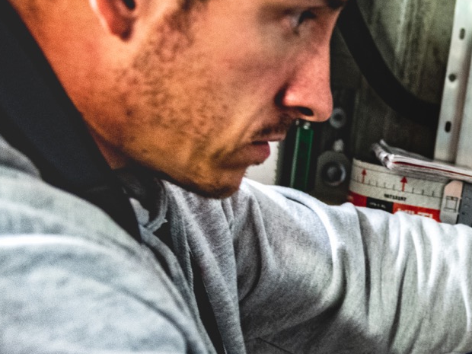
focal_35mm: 67
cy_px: 398
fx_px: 914
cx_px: 521
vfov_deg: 20.8
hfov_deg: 26.6
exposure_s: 1/60
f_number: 2.8
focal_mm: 24
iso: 1250
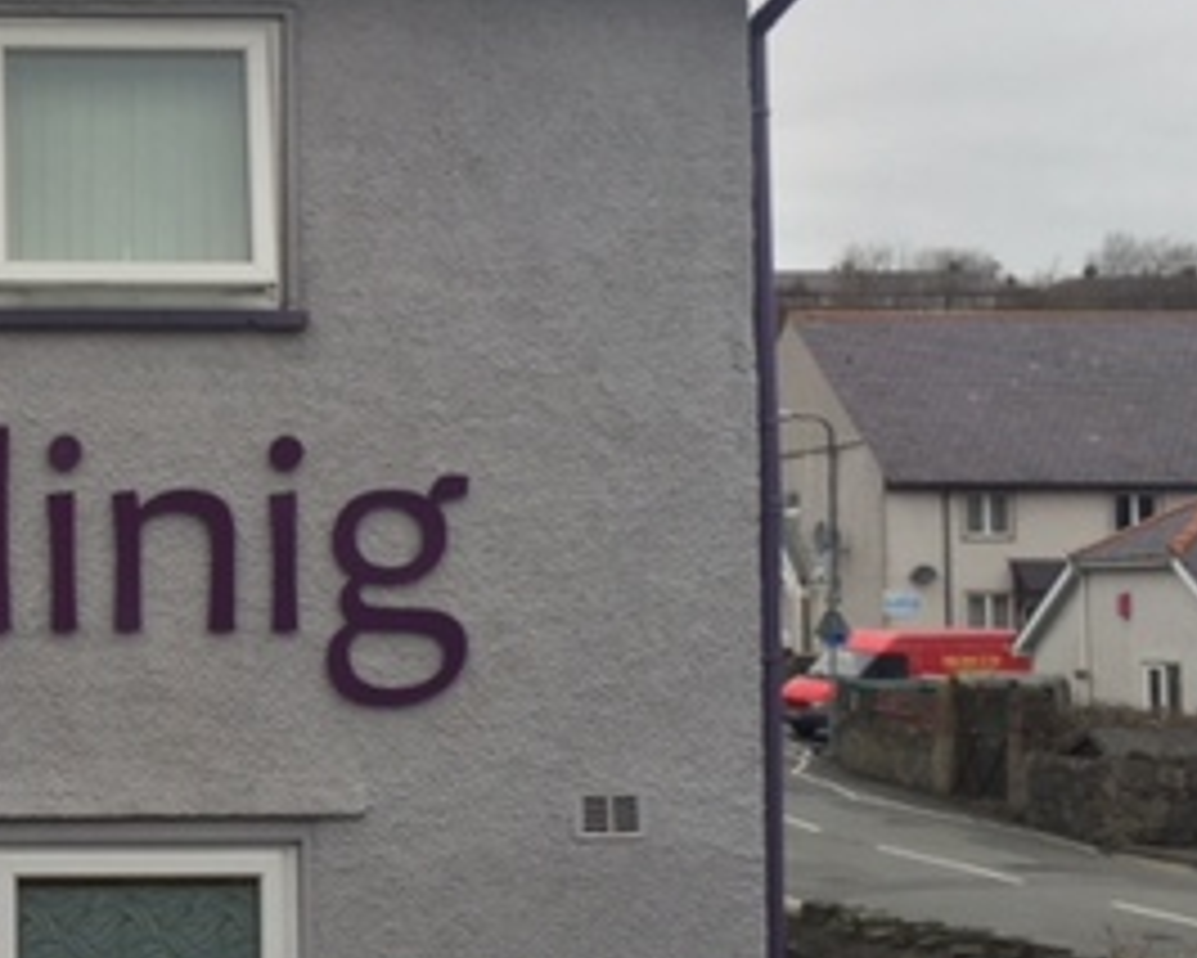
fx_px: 2410
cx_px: -112
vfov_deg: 22.5
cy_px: 513
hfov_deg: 25.8
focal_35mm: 68
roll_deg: +0.0
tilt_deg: +2.6
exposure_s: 1/237
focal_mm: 4.15
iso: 32
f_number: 2.2
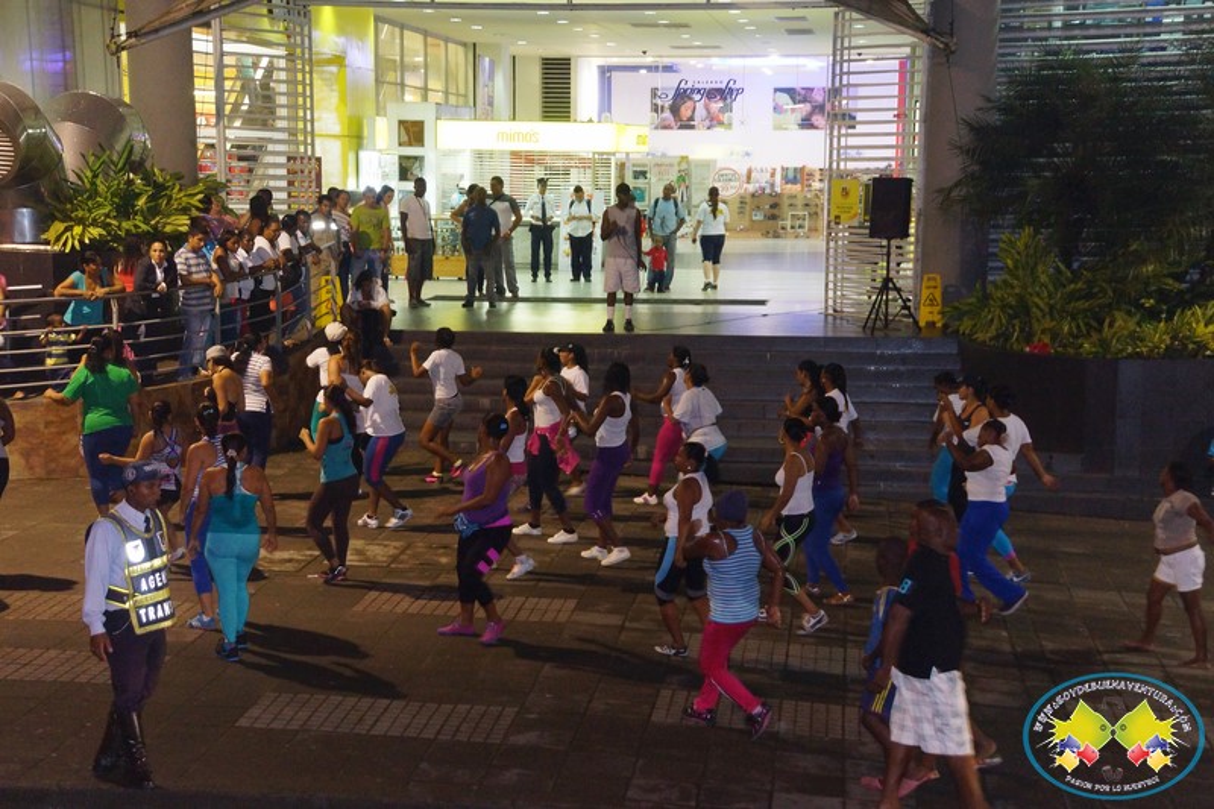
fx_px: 2276
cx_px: 607
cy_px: 404
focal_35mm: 68
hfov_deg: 29.9
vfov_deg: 20.2
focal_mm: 45
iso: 1600
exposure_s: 1/30
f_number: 4.5
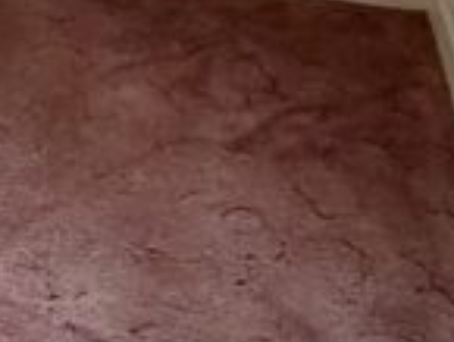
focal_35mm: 99
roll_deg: +0.0
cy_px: -587
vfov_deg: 11.2
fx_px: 1299
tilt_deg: -2.0
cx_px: -301
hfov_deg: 17.1
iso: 160
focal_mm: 2.22
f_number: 2.2
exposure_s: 1/121
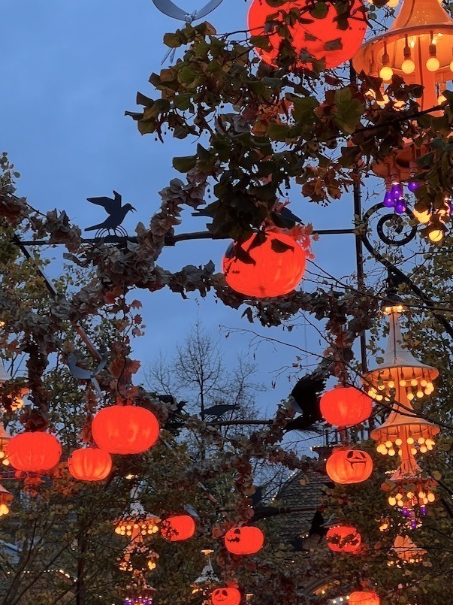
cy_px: 308
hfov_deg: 15.1
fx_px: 1711
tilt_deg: +16.4
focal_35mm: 98
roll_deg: +0.9
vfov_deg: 20.0
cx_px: 207
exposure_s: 1/50
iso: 320
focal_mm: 9
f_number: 2.8
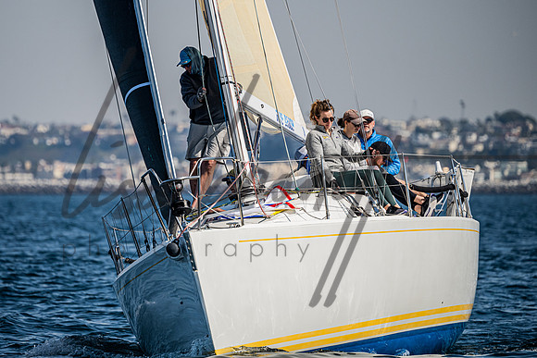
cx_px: 211
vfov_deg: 3.4
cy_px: 132
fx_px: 6101
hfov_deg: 5.0
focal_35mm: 409
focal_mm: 320
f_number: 5.3
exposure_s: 1/4000
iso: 400
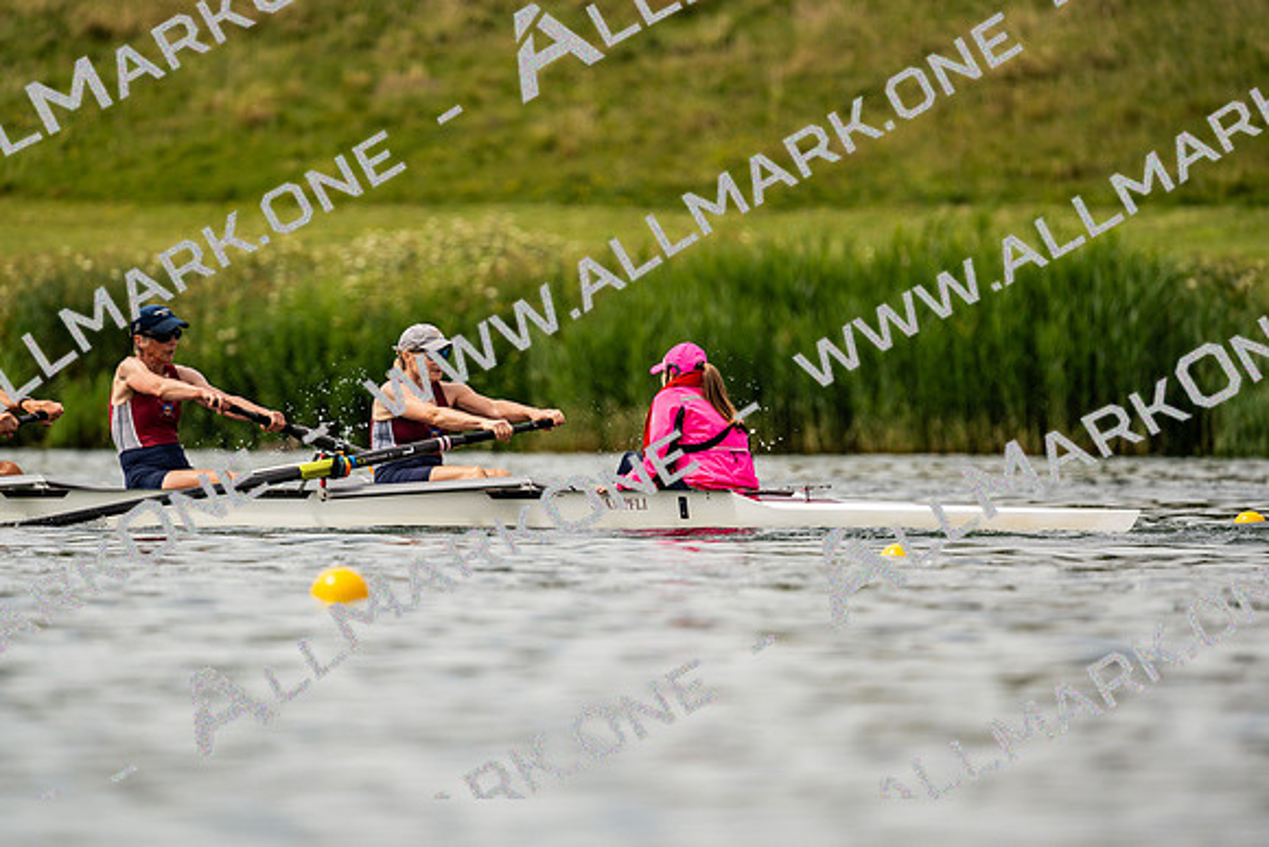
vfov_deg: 2.3
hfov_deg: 3.4
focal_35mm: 600
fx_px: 21154
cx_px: 634
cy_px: 424
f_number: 6.3
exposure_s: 1/2000
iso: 200
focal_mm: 600
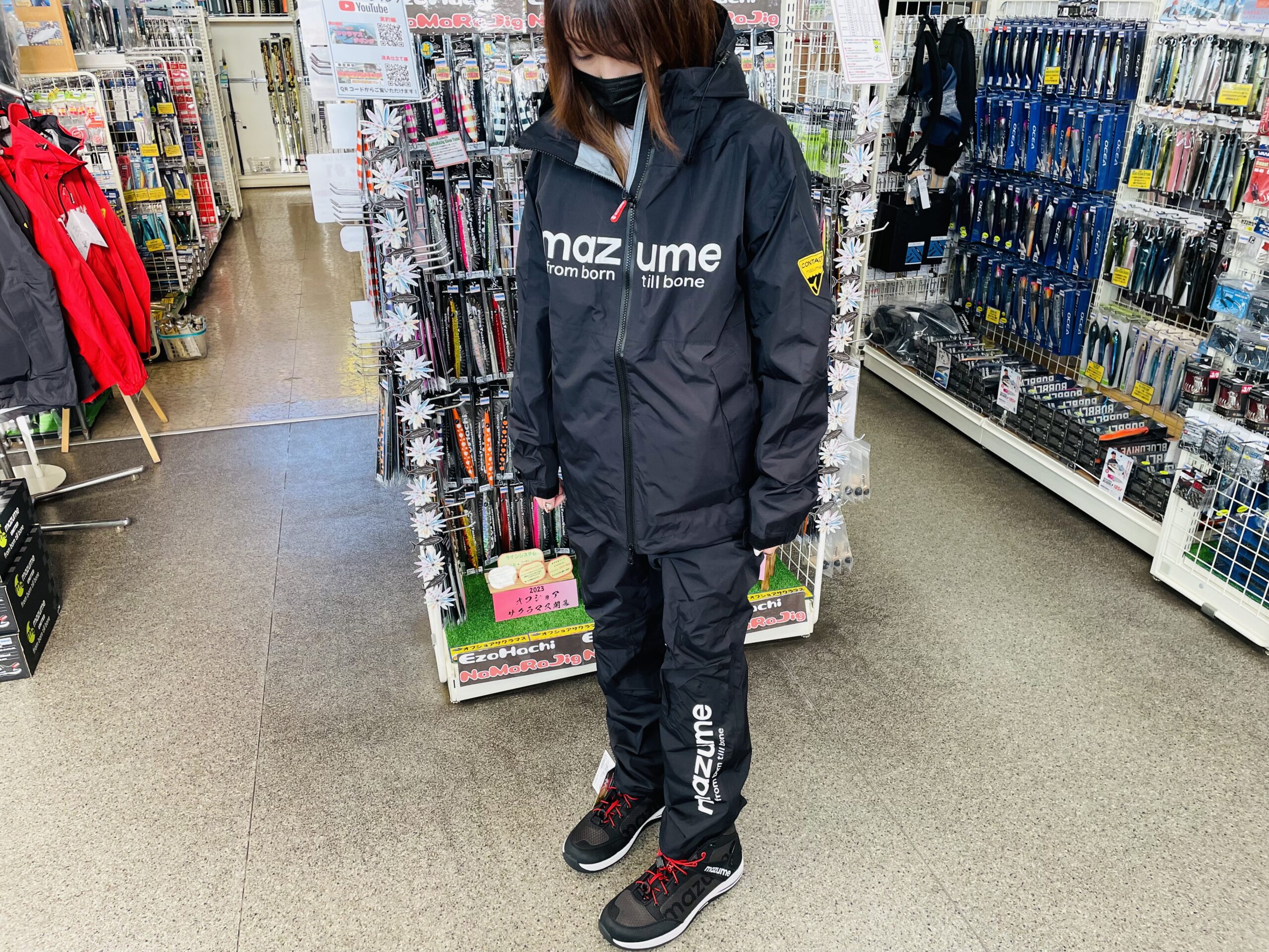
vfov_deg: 53.1
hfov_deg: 67.3
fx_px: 953
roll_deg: +0.5
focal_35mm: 26
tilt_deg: -25.1
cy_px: 476
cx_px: 634
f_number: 1.6
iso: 100
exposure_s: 1/100
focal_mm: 4.2
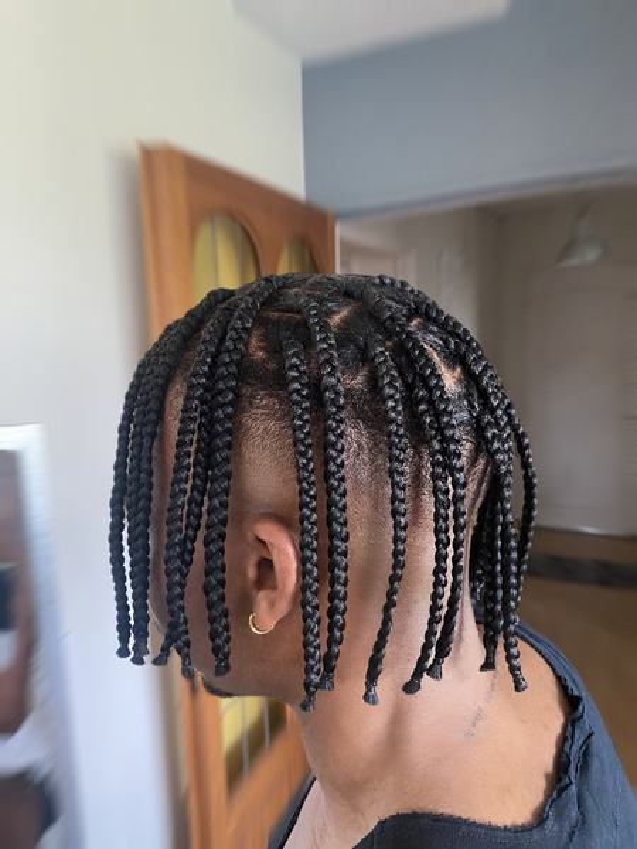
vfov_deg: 67.3
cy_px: 424
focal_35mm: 26
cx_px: 318
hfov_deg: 53.1
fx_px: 638
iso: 500
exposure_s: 1/44
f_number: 1.8
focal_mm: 4.25
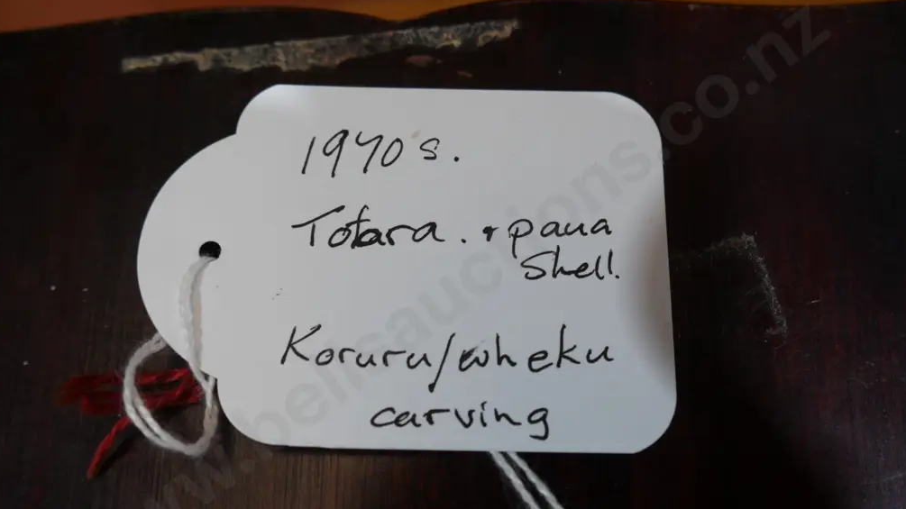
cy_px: 296
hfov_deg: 50.5
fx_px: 961
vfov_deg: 29.6
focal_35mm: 40
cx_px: 450
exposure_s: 1/60
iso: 400
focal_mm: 18
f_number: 4
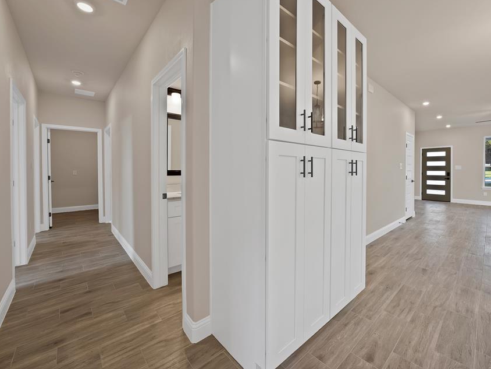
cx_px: 280
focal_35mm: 14
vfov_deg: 85.6
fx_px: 199
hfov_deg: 101.4
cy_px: 176
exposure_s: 1/4
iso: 640
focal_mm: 12
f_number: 9
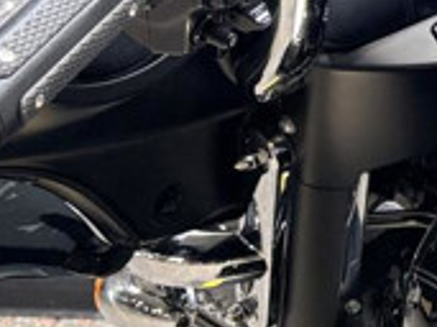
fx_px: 2044
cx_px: 850
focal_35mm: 162
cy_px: 95
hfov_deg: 11.2
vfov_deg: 9.1
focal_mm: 5.96
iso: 50
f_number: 1.6
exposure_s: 1/120
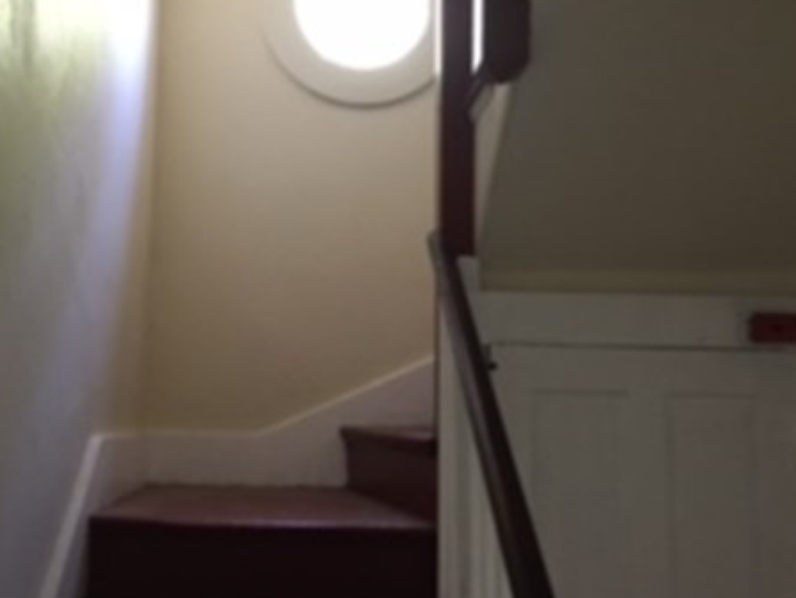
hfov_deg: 47.8
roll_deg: -0.8
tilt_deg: +8.4
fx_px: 897
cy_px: 327
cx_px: 357
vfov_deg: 36.8
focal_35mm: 39
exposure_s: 1/15
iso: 200
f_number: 2.2
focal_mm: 4.15
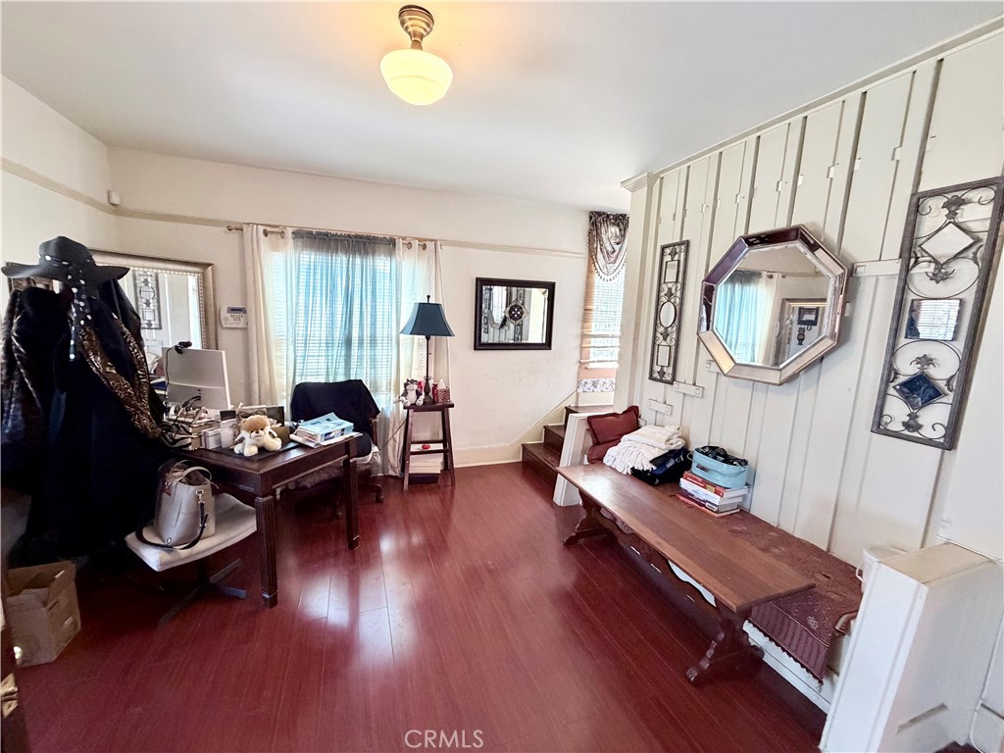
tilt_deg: -8.0
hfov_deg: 102.1
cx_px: 502
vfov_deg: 85.7
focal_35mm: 14
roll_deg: -2.1
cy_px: 376
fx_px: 406
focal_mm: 2.22
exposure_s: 1/60
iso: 500
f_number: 2.2
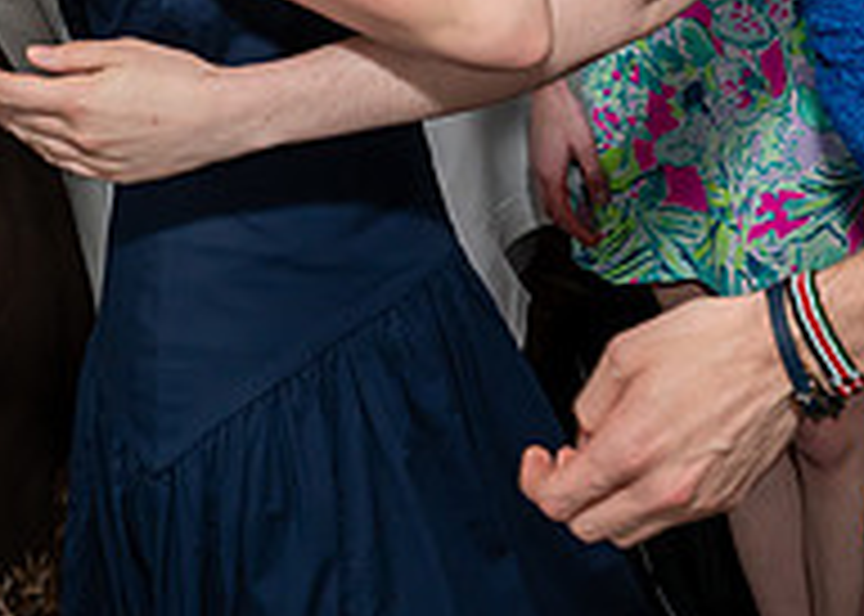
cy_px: -202
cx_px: 577
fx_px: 1864
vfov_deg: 17.5
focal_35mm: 76
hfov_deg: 25.9
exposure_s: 1/250
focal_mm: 24
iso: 640
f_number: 7.1
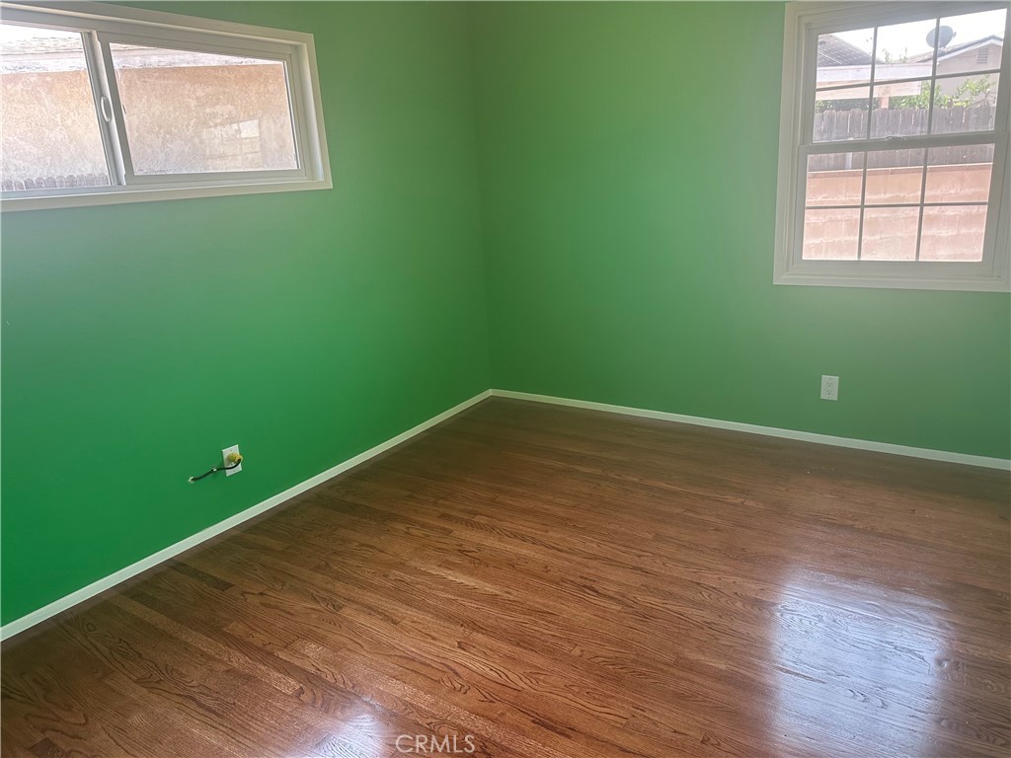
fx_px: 701
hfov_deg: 71.6
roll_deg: +3.4
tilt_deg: -14.7
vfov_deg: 56.8
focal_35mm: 24
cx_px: 506
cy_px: 379
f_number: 1.78
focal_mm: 6.86
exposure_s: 1/121
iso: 200
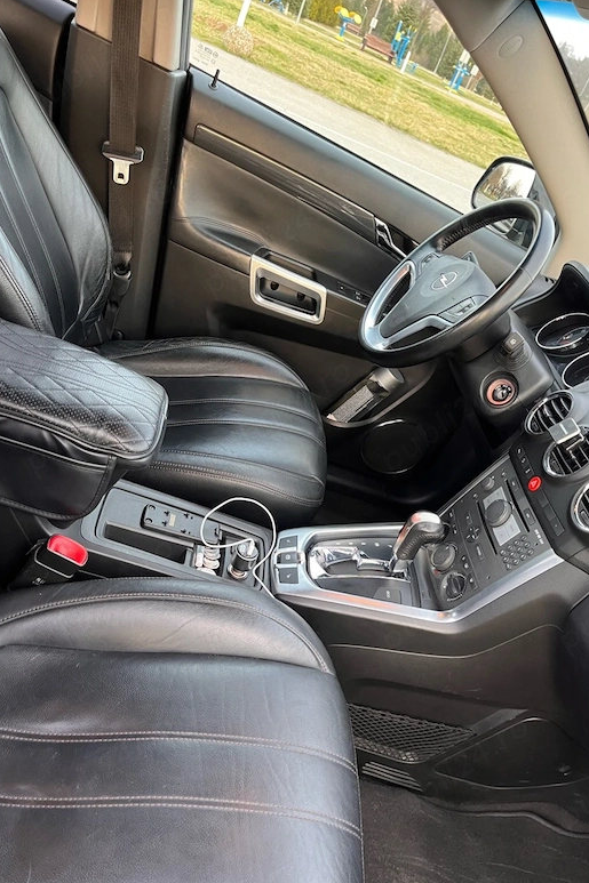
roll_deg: -25.7
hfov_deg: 46.3
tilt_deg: -33.1
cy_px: 444
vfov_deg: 65.5
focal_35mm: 28
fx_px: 687
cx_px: 323
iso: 160
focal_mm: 5.1
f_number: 1.6
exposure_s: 1/60
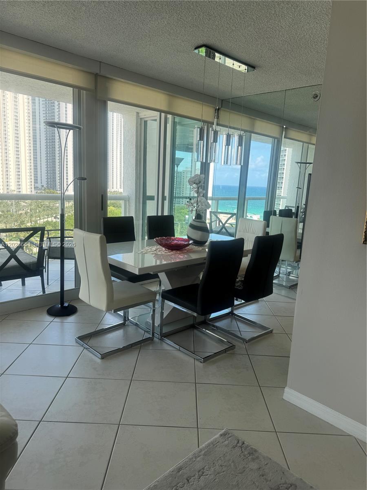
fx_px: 339
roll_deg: -2.3
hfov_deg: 56.8
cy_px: 245
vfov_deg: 71.6
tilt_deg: -11.3
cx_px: 184
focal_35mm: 24
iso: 80
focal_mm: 6.76
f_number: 1.78
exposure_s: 1/331
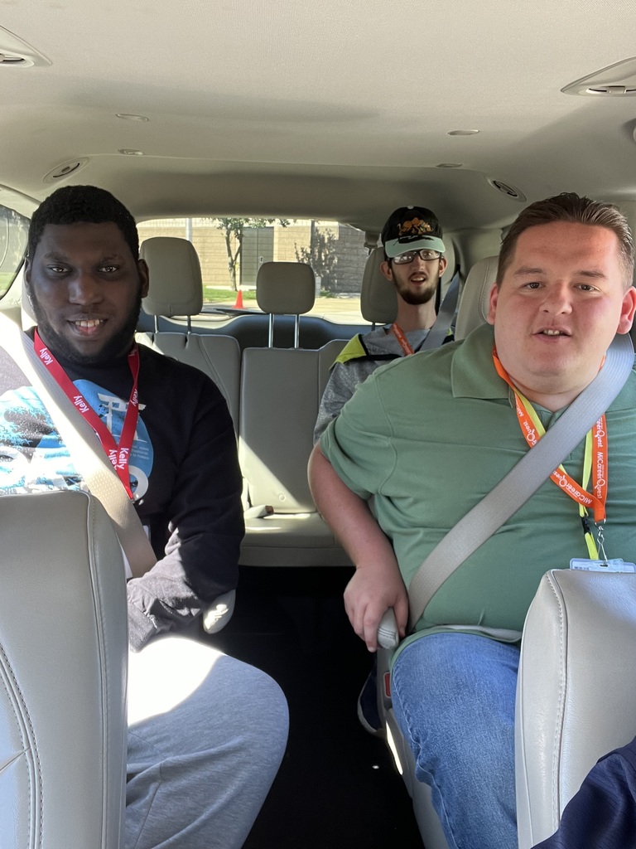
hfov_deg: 46.8
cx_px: 318
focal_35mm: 30
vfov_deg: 60.0
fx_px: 735
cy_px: 424
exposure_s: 1/95
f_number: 2.2
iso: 100
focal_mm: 2.71
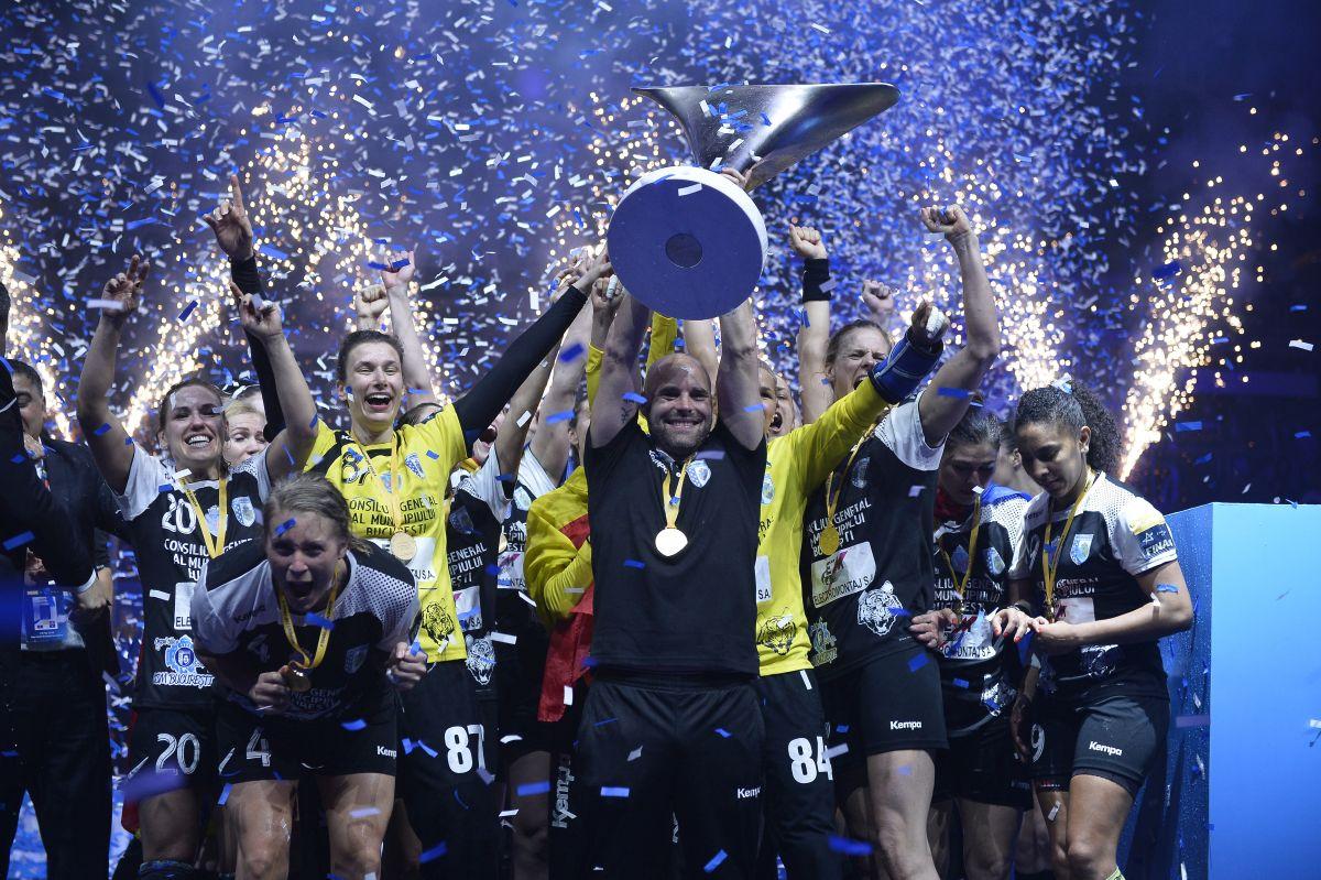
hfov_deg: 32.4
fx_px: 2274
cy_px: 440
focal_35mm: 62
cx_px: 660
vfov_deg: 21.9
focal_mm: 62
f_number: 3.2
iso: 2000
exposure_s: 1/1000
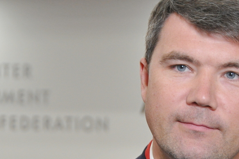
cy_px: 150
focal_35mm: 219
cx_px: 178
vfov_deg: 6.2
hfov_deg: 9.4
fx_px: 1453
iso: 800
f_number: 5
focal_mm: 65
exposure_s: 1/60
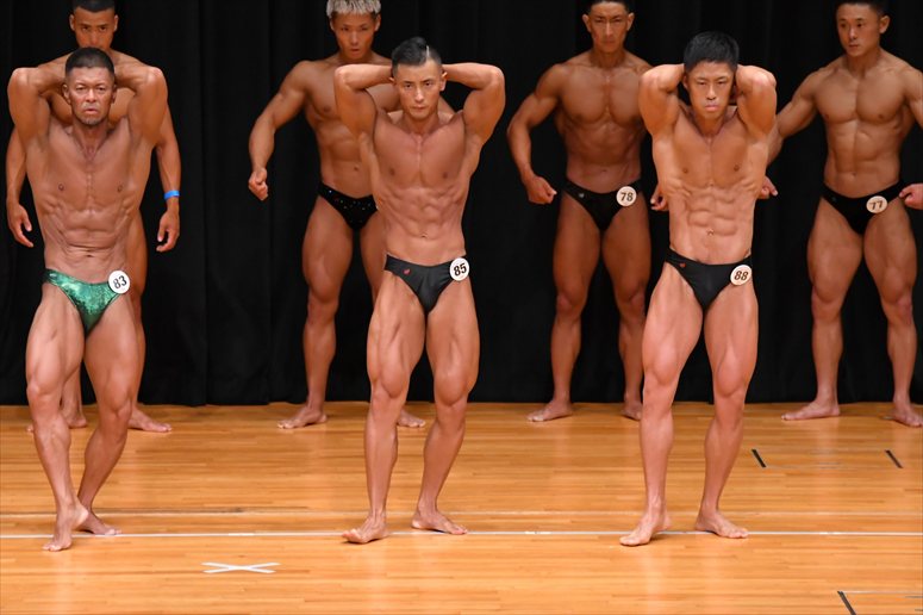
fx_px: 6919
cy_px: 308
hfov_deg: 7.6
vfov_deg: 5.1
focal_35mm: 270
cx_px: 462
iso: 4000
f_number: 5.6
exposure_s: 1/400
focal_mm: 180
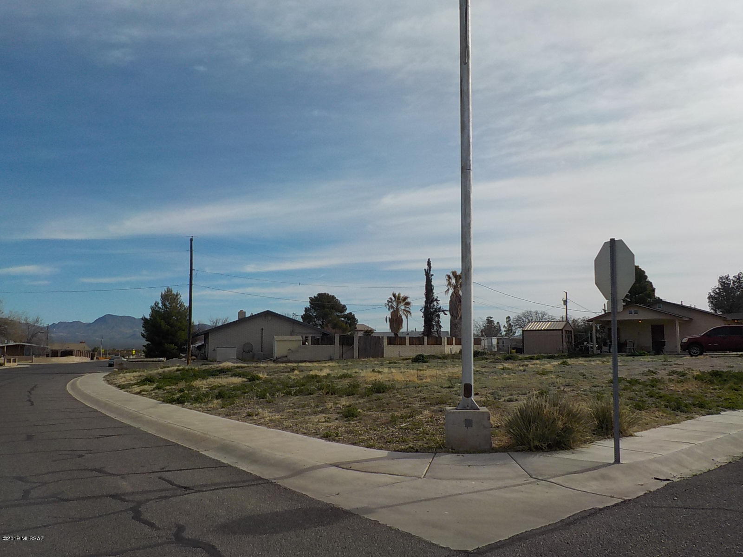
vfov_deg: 46.8
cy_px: 278
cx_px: 372
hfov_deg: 60.0
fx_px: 644
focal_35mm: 30
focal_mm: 4.1
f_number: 6.6
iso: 125
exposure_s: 1/640
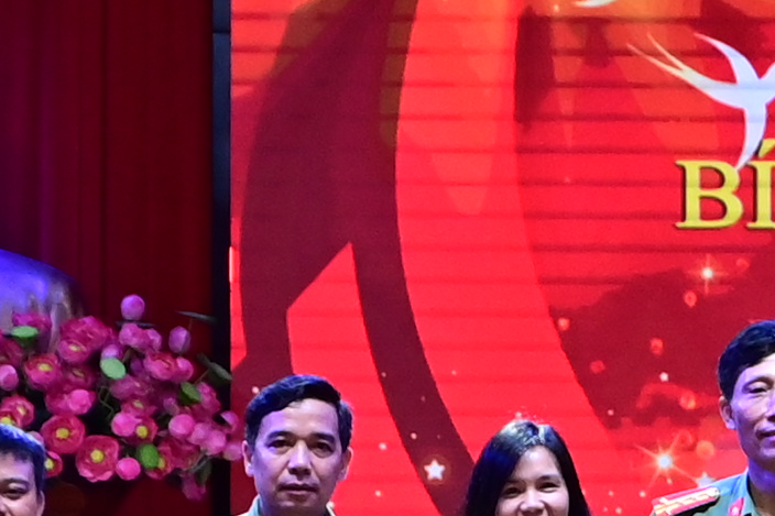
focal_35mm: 218
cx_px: 1295
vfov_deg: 6.3
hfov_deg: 9.1
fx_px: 4692
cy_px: 624
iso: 1250
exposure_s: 1/200
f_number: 5.6
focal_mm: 26
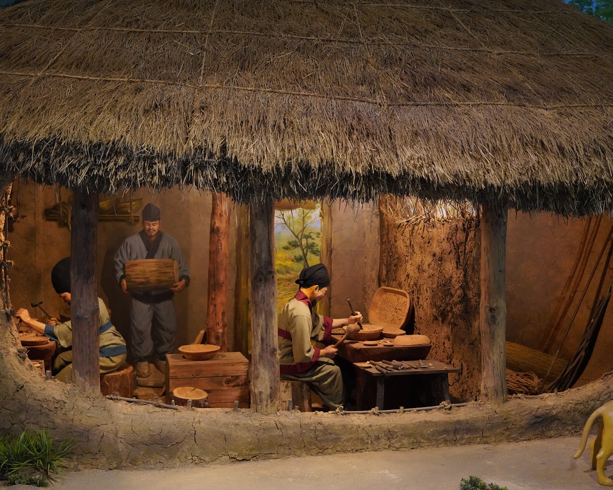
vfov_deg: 37.3
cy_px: 244
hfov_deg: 45.8
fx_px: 726
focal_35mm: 40
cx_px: 284
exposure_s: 1/80
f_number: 4
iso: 6400
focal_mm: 35
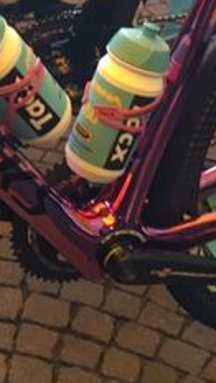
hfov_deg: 13.5
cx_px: -63
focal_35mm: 87
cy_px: 38
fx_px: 883
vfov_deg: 23.8
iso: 80
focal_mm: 4.15
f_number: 2.2
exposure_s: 1/33
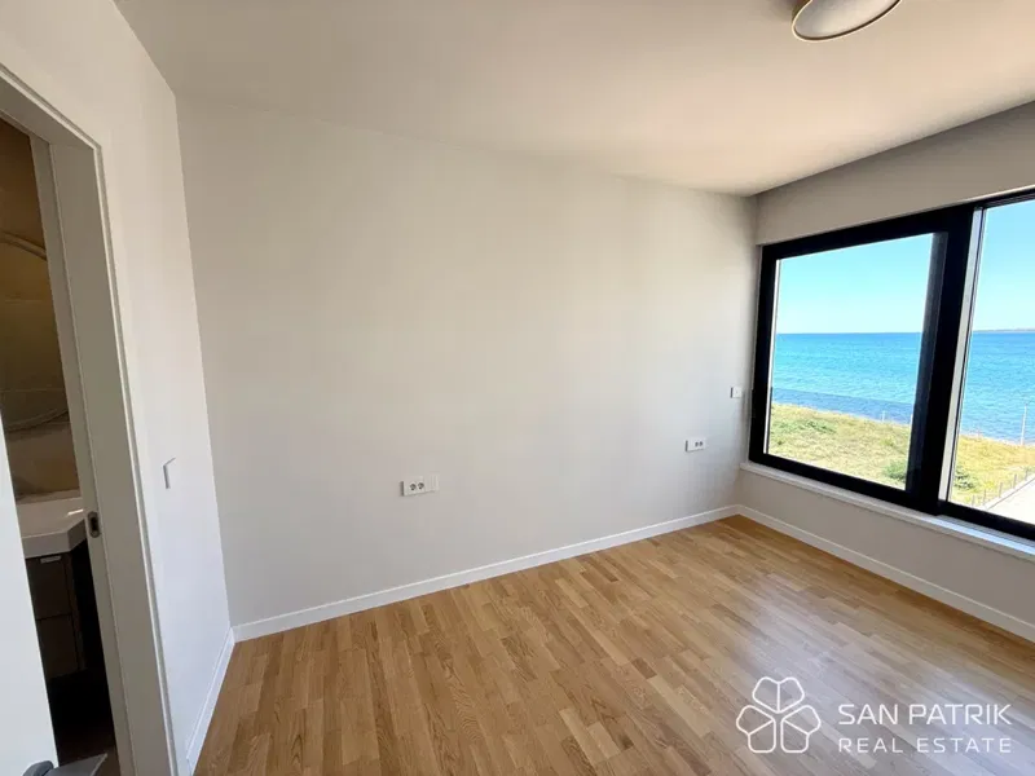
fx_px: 419
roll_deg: +0.3
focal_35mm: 14
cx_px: 518
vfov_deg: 85.7
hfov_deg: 102.1
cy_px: 388
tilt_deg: -7.8
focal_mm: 2.22
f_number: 2.2
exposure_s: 1/153
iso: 50
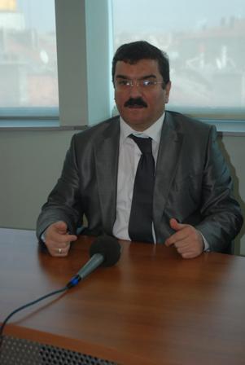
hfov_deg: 22.7
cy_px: 182
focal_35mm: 60
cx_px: 122
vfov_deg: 33.3
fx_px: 609
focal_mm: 40
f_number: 5.3
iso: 500
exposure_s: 1/60
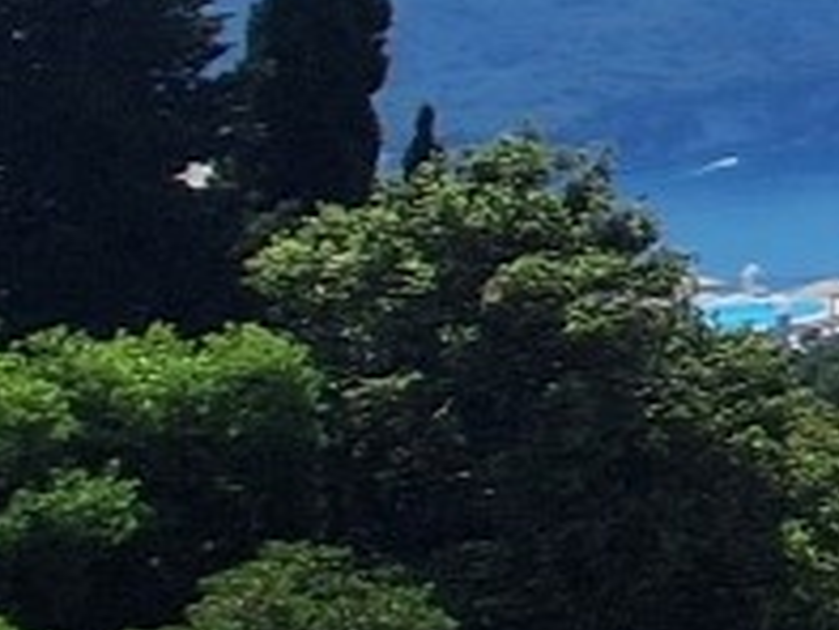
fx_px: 2304
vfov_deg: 14.4
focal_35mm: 95
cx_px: 2849
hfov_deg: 9.9
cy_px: -341
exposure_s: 1/1852
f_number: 2.2
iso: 40
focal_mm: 1.74
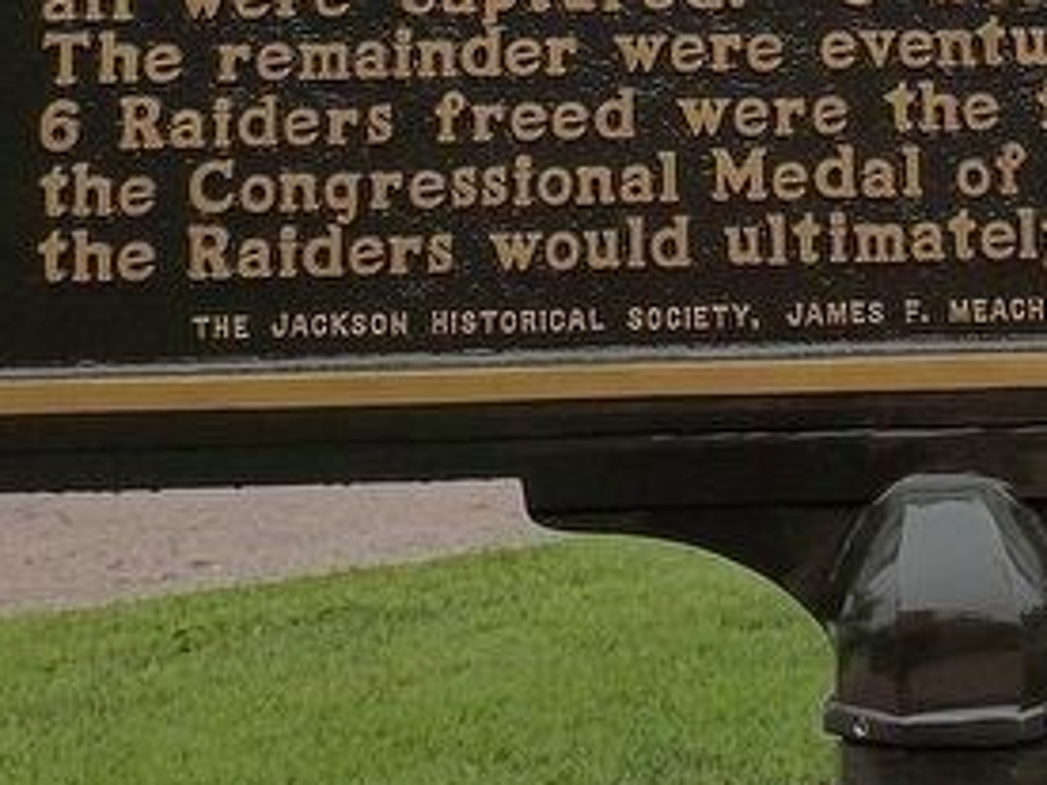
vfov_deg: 16.3
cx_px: 835
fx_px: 2541
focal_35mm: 84
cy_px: -330
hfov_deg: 23.0
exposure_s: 1/622
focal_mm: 4.27
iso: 100
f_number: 1.8
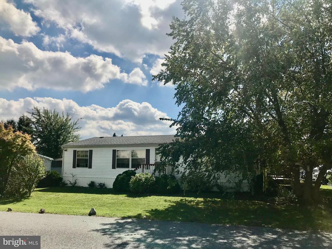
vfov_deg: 49.7
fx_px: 269
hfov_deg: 63.4
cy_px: 124
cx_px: 166
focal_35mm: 28
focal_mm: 3.99
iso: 20
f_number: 1.8
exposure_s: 1/6410
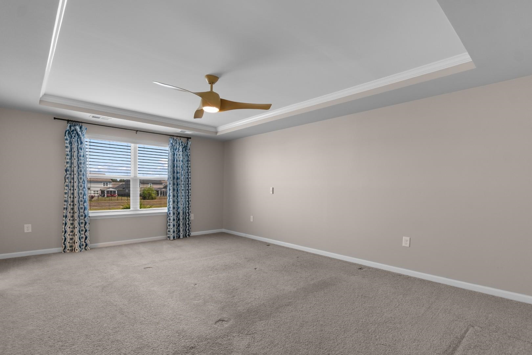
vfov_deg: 73.7
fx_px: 236
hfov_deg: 96.7
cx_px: 266
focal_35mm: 16
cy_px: 178
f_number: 4.8
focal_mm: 11
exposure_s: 1/20
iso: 100
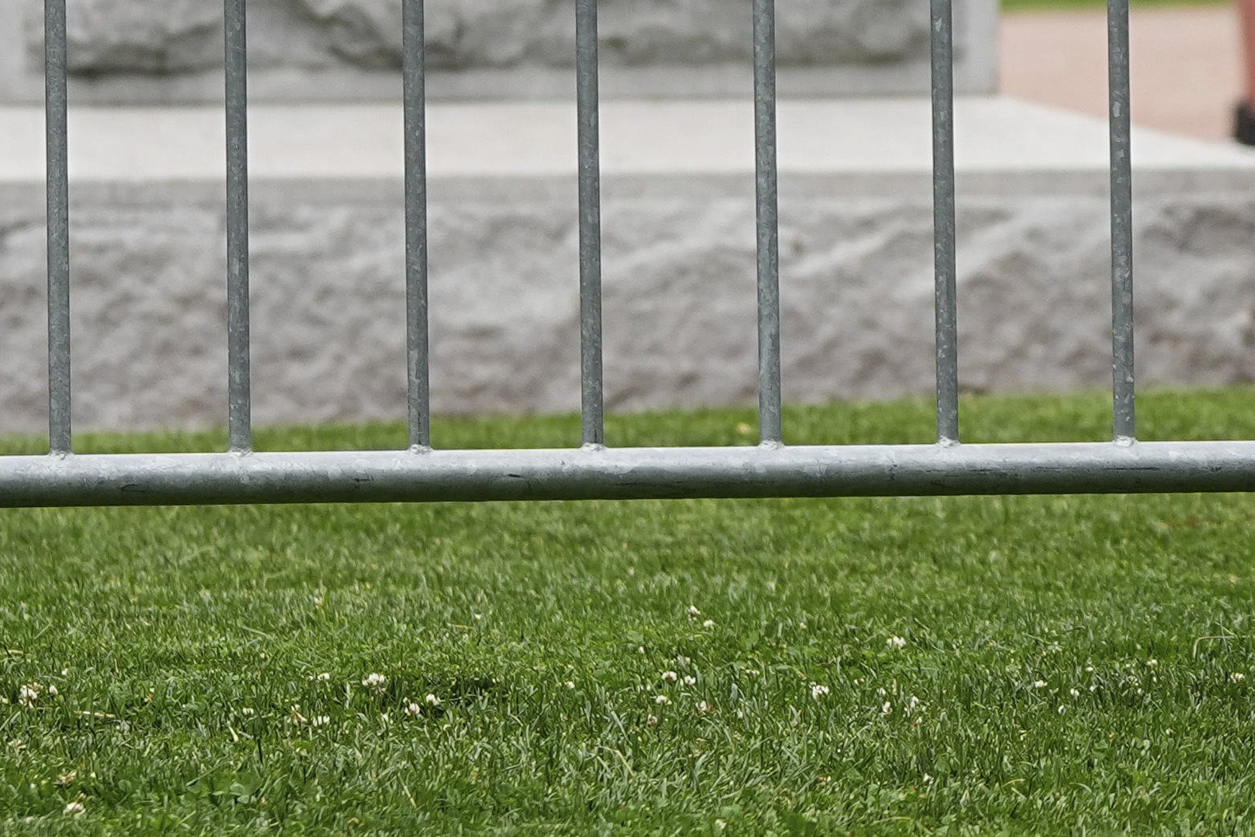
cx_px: 544
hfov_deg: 3.5
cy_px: -250
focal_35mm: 583
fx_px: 20322
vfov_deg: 2.4
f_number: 5
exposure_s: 1/1250
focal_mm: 153
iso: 400
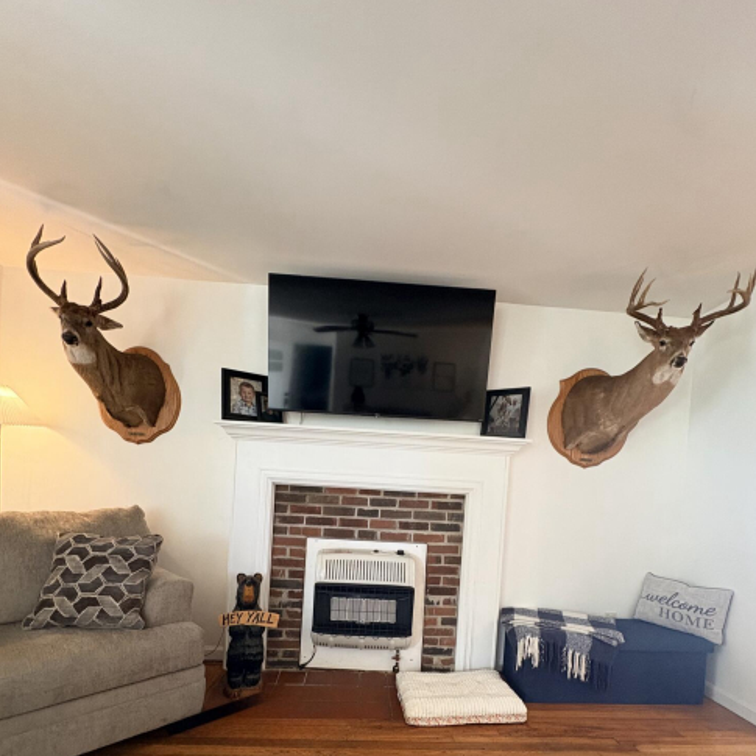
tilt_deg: -0.7
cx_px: 379
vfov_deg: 81.3
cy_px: 500
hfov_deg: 84.0
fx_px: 420
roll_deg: -3.4
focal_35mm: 17
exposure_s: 1/60
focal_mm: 2.22
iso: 400
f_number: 2.2
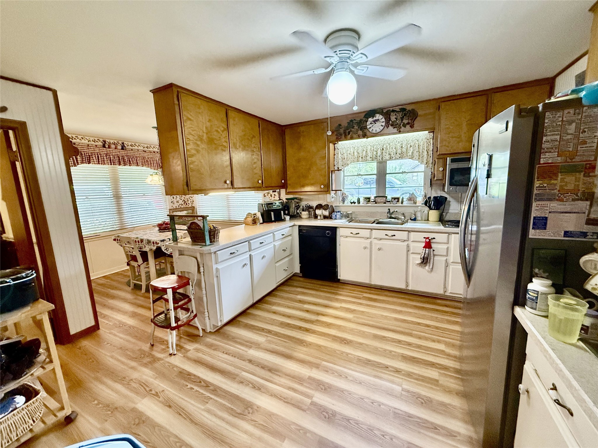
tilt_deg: -8.8
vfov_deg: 85.7
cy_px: 224
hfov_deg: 102.1
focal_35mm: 14
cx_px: 299
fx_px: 242
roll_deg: +2.2
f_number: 2.2
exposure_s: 1/120
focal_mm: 2.22
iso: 640
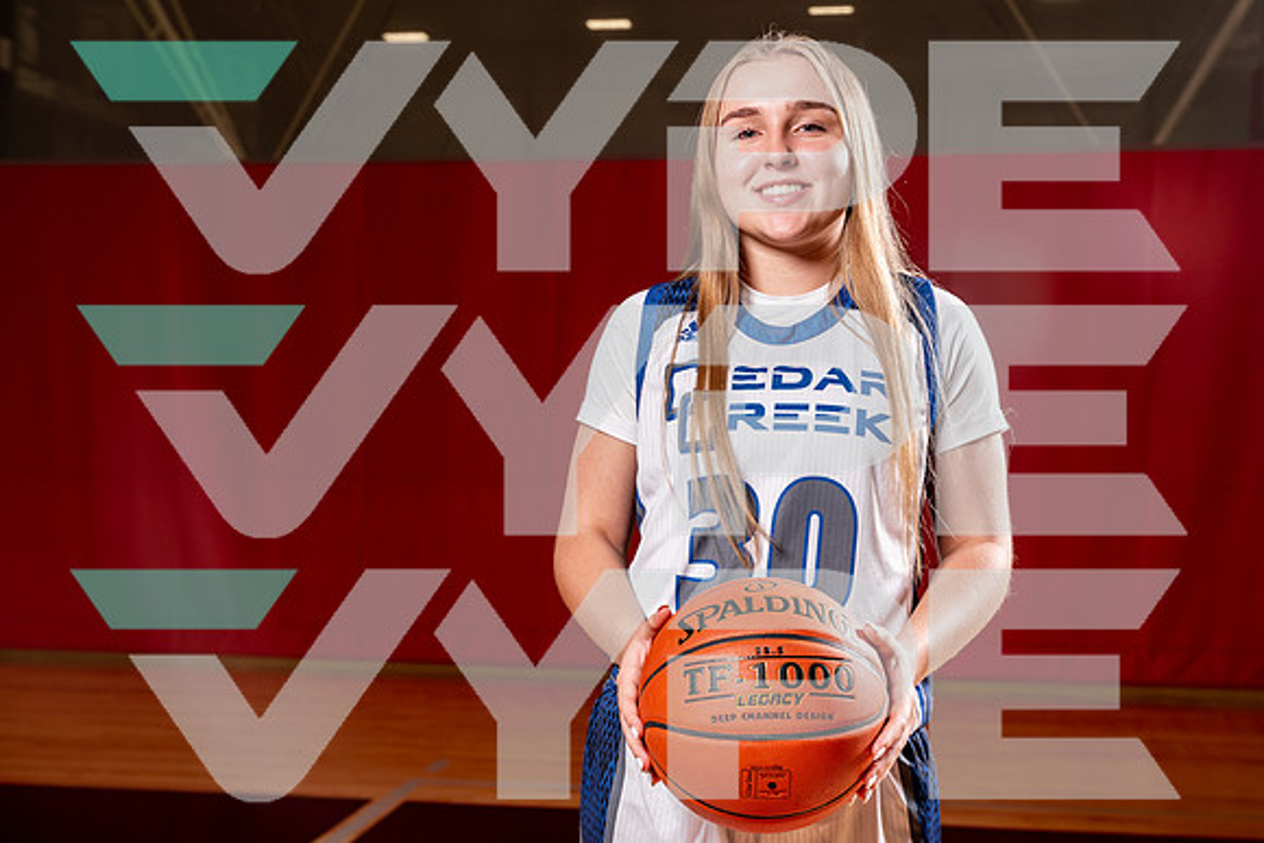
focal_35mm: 48
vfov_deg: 28.1
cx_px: 632
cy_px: 422
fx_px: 1686
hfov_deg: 41.1
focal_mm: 48
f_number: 6.3
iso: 100
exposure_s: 1/125
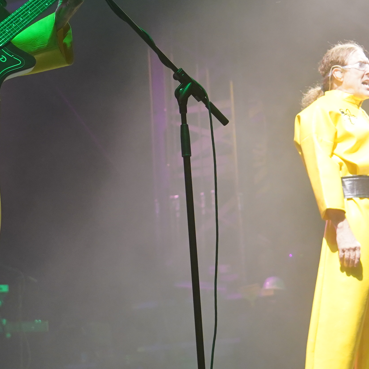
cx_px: 198
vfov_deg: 14.4
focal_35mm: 120
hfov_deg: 14.5
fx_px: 1447
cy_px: 45
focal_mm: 39
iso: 2000
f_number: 4
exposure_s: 1/160
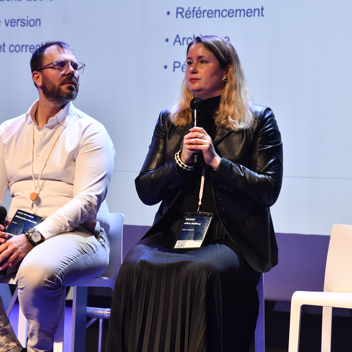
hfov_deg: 11.3
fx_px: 1772
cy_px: 176
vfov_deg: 11.3
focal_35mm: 154
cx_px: 149
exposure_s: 1/80
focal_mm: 80
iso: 1600
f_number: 5.6
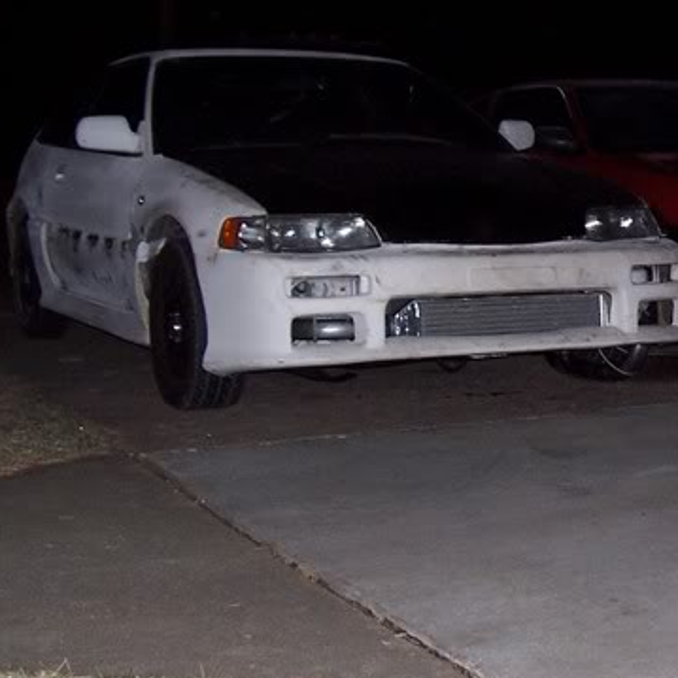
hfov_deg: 24.1
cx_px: 648
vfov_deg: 24.9
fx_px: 1529
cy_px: 230
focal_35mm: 69
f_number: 2.8
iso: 140
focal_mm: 6
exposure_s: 1/60
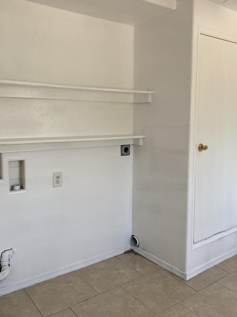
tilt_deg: -6.7
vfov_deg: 56.8
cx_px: 131
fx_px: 292
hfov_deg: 44.1
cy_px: 157
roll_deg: +0.2
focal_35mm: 32
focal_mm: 4.25
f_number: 1.8
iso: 80
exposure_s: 1/121
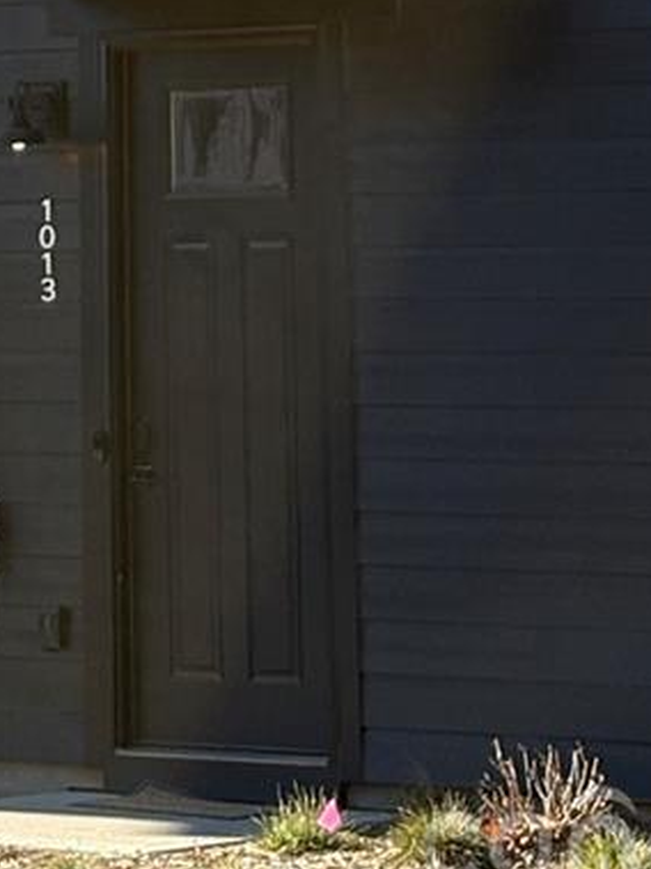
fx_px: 5294
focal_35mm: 211
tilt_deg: +12.9
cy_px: -816
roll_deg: +0.0
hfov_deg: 7.0
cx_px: -124
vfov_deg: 8.9
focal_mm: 5.96
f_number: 1.6
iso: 32
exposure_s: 1/1422
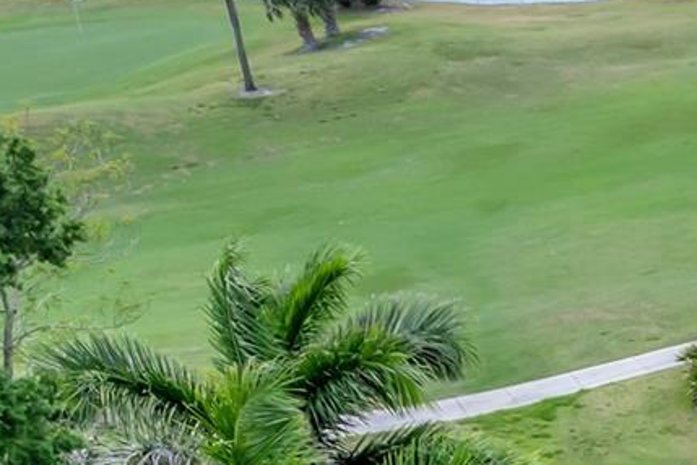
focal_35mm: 82
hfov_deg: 21.4
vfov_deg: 14.8
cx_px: 999
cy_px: 804
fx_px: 1587
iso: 100
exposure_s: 1/500
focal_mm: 8.38
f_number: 2.8
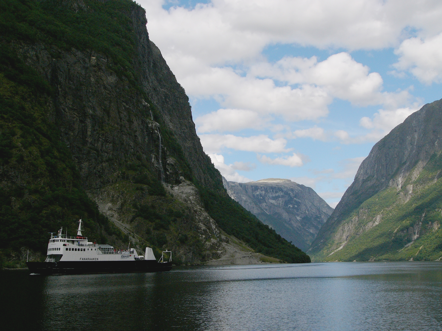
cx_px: 221
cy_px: 166
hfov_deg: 41.2
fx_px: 587
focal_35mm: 46
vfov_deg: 31.5
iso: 50
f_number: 4
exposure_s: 1/1000
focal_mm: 7.7
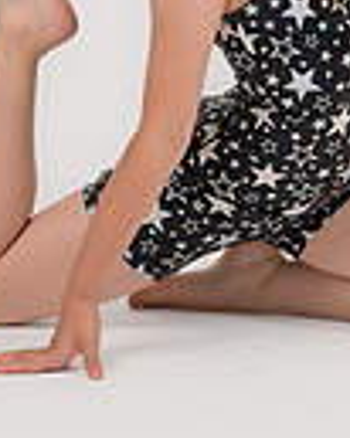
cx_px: 243
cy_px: -81
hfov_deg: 9.4
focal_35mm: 164
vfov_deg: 11.5
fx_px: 2126
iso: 250
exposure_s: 1/160
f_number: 9
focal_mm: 50
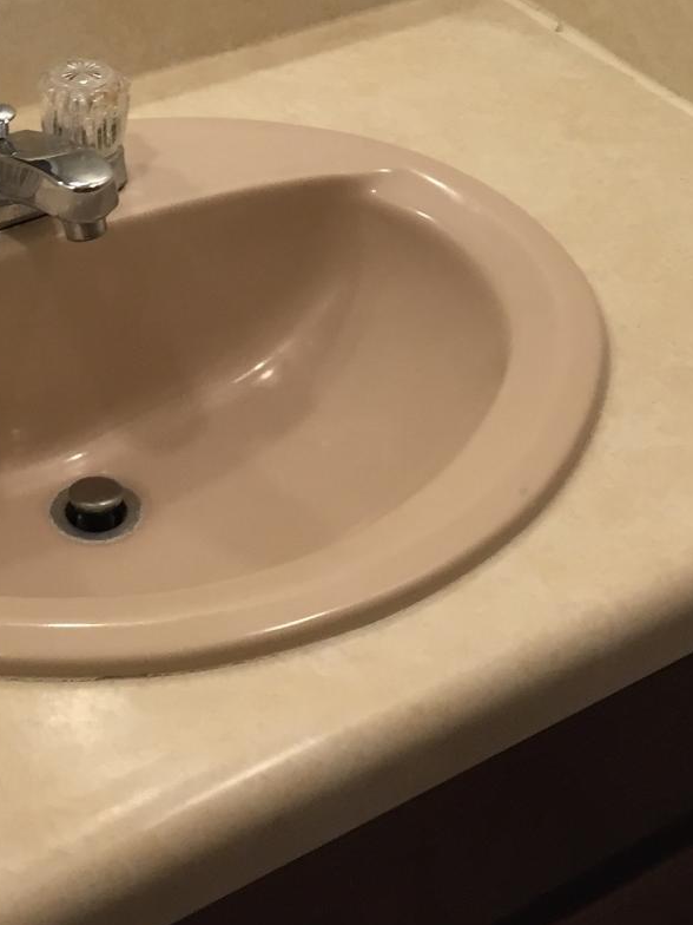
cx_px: 206
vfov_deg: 24.7
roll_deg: -1.4
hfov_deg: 19.8
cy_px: -68
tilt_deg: -26.8
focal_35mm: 74
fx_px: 1975
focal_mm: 4.15
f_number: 2.2
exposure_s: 1/30
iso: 32
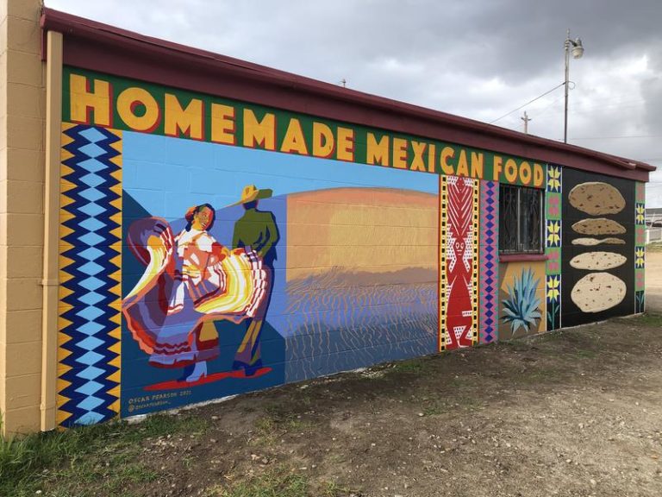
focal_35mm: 28
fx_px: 535
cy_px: 248
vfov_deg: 49.7
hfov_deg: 63.4
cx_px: 331
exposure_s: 1/695
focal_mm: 3.99
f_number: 1.8
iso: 20
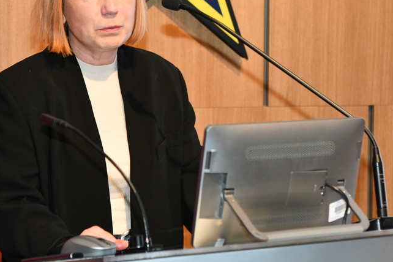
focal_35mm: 143
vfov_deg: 9.6
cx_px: 123
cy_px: 96
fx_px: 1561
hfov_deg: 14.3
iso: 2200
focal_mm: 85
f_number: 5
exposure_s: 1/100
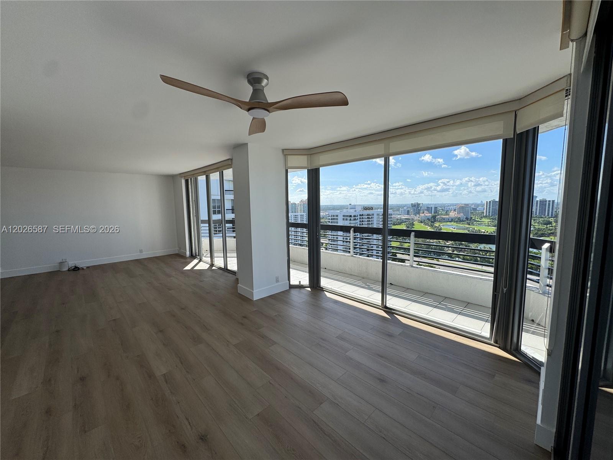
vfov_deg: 85.7
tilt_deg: -5.8
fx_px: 248
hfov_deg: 102.1
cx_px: 306
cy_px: 230
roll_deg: +0.9
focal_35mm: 14
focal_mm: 2.22
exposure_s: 1/749
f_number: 2.2
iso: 50
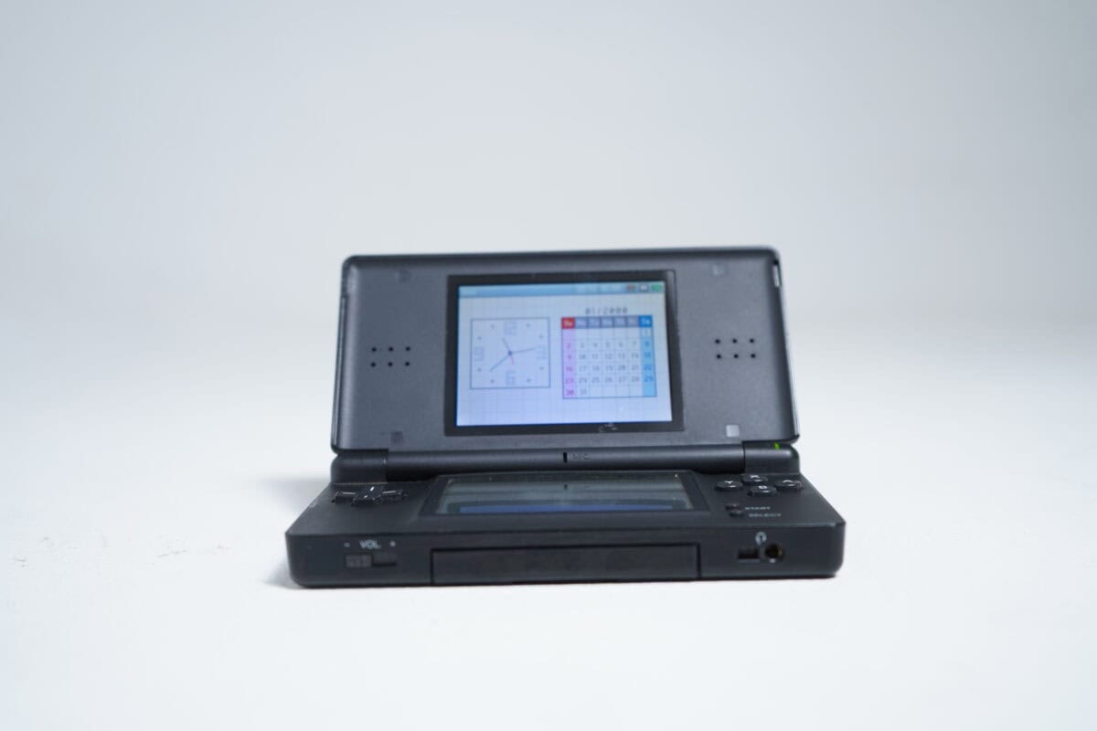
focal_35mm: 41
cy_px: 366
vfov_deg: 32.6
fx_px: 1249
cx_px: 548
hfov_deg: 47.4
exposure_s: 1/15
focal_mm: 41
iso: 250
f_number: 4.5
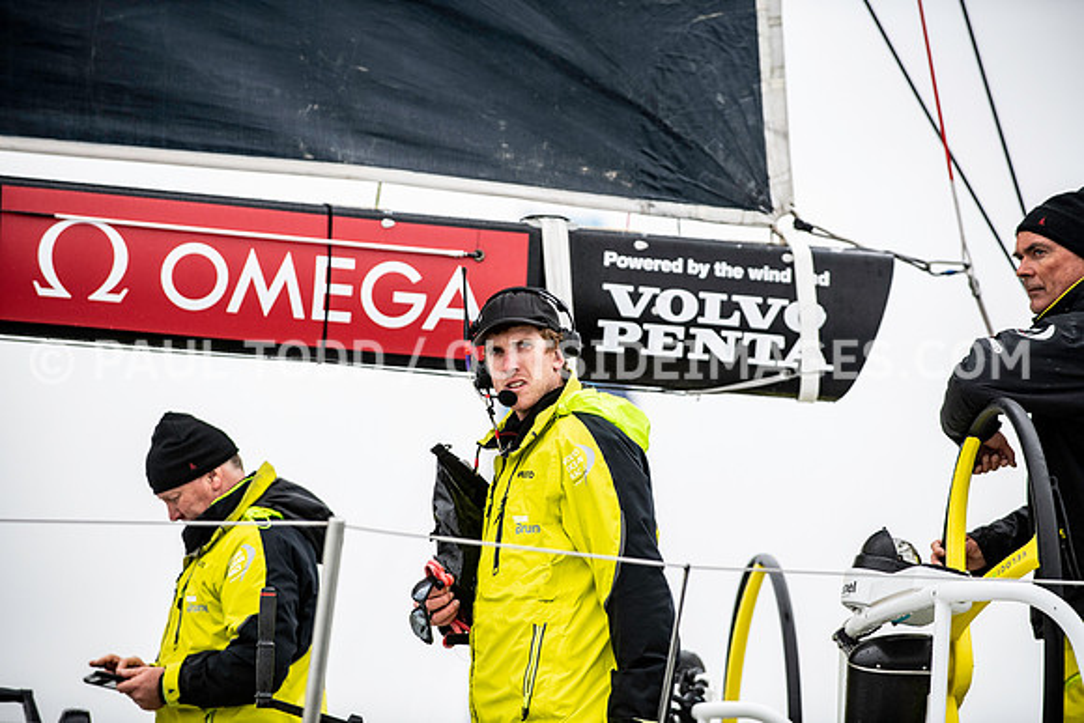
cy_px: 362
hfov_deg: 11.7
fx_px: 5270
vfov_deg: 7.9
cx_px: 542
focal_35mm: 175
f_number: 4
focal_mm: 175
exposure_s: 1/1250
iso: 500
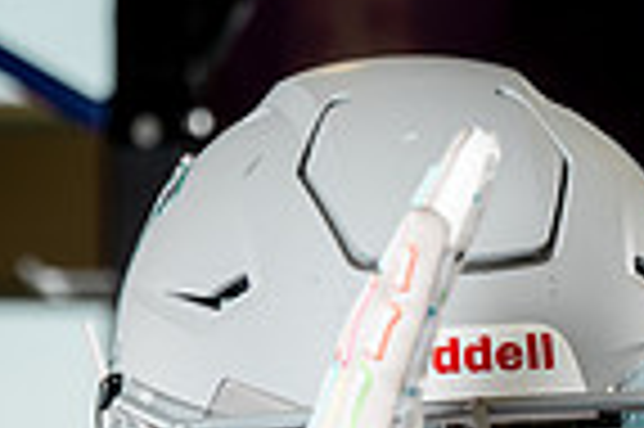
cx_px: 450
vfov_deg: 6.9
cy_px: 942
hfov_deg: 10.9
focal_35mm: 189
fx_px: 3377
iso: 640
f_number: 4
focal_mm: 60
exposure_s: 1/250
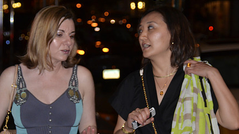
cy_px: 44
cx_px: 121
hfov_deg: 12.0
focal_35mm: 179
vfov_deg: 6.8
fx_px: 1135
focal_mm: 86
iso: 800
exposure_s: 1/60
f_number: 5.6
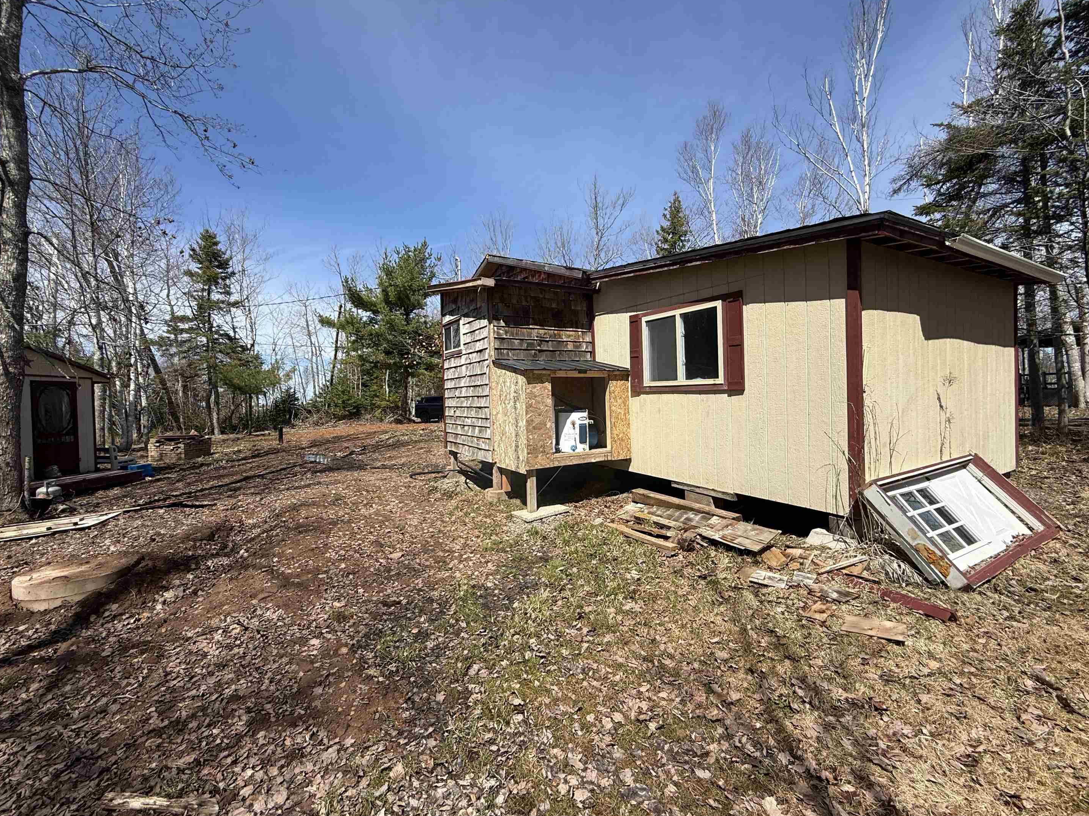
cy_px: 396
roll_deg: +0.9
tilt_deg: +1.5
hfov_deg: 98.2
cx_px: 544
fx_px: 472
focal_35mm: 15
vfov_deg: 81.7
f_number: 2.2
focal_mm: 2.22
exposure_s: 1/2165
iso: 50
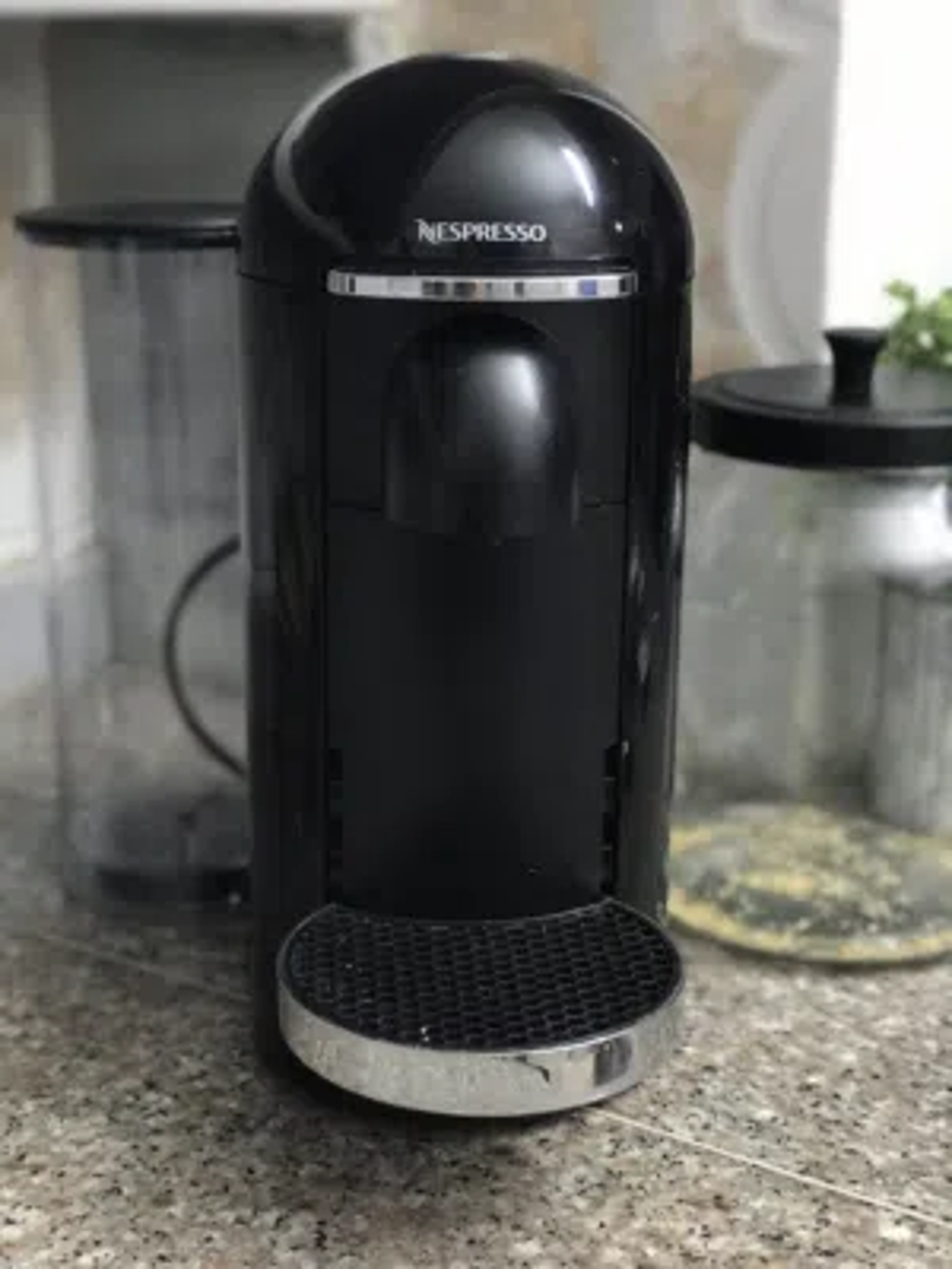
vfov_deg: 33.8
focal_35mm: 57
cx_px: 476
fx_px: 2090
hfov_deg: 25.7
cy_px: 634
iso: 320
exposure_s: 1/50
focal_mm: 6.6
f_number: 2.8
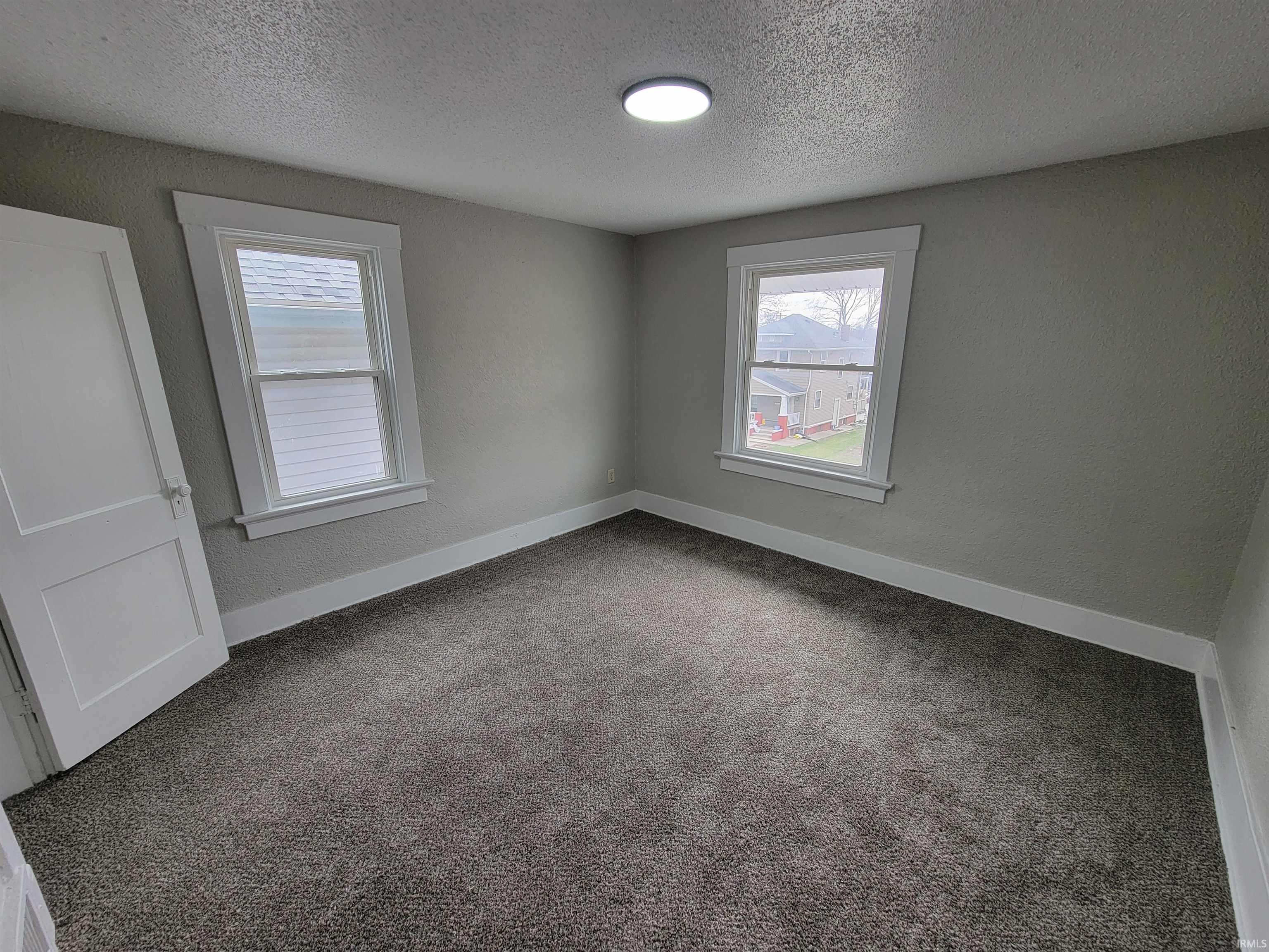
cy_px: 476
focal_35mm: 13
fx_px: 477
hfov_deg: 106.2
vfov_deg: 89.9
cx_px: 634
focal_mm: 2.2
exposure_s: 1/120
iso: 100
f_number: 2.2
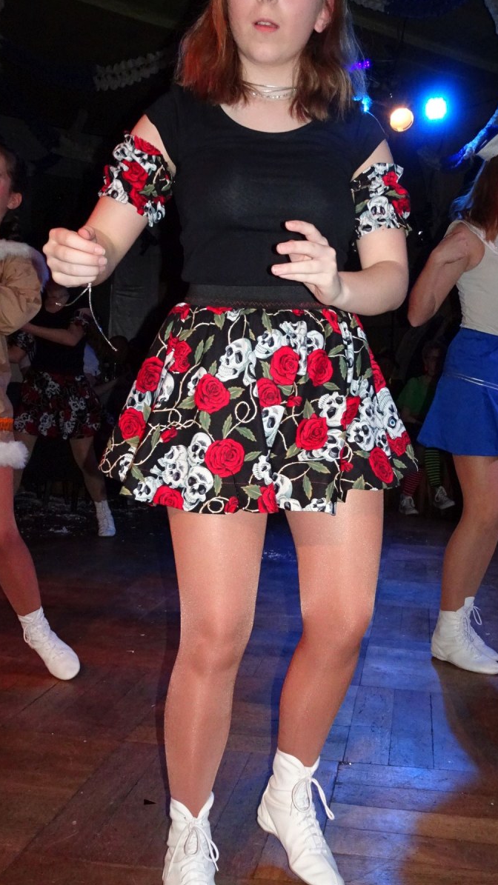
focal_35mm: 35
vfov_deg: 56.6
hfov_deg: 33.5
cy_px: 441
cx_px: 317
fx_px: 822
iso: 800
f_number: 4
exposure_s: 1/500
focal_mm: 5.43
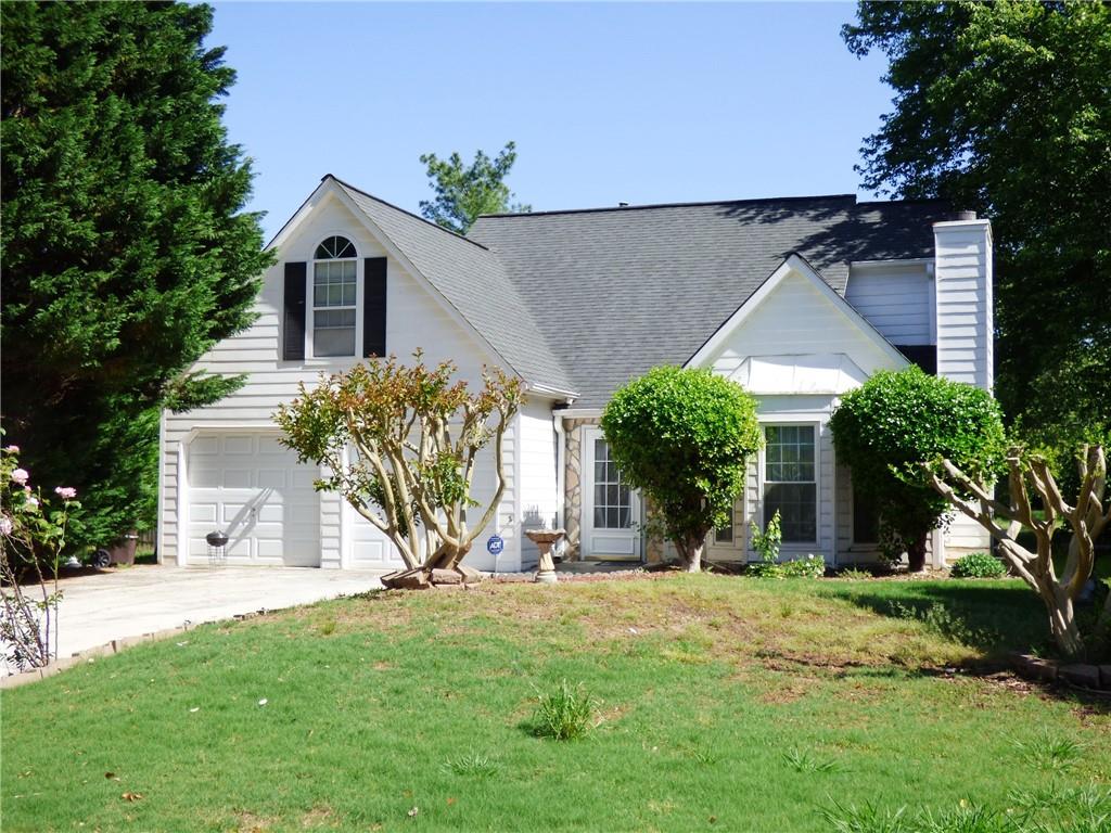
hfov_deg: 41.2
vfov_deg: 31.5
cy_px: 416
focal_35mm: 46
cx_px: 556
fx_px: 1476
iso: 100
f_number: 3.8
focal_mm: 8.24
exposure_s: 1/800
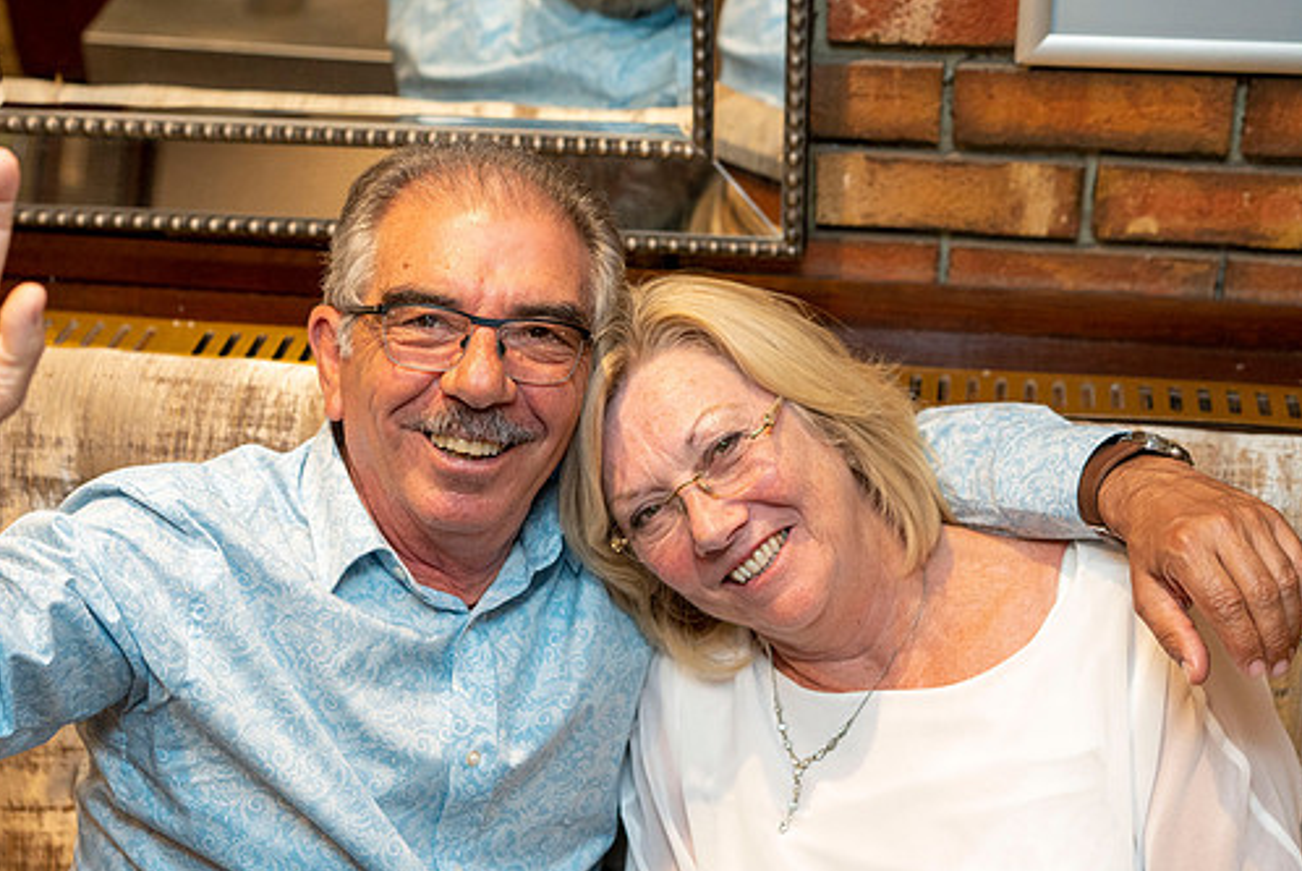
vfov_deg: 21.3
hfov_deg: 31.4
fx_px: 2317
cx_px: 614
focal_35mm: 64
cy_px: 462
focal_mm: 55
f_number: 4
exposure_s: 1/160
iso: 3200
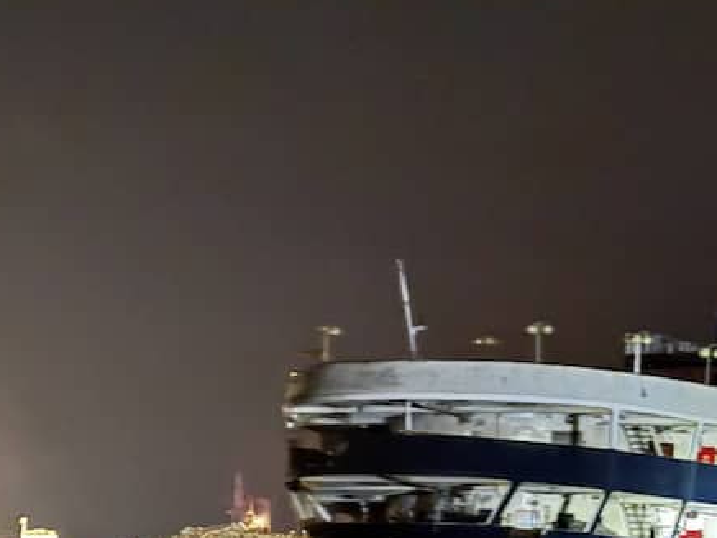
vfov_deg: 6.0
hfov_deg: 8.0
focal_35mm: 247
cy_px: 485
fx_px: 5118
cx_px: 720
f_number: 2.8
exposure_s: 1/8
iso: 2000
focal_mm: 15.7
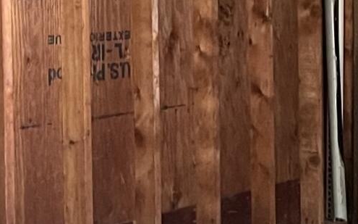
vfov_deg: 7.8
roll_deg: -0.3
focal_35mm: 167
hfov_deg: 12.1
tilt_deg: -3.8
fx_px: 1629
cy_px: 26
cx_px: 482
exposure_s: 1/60
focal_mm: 5.1
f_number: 1.6
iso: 500
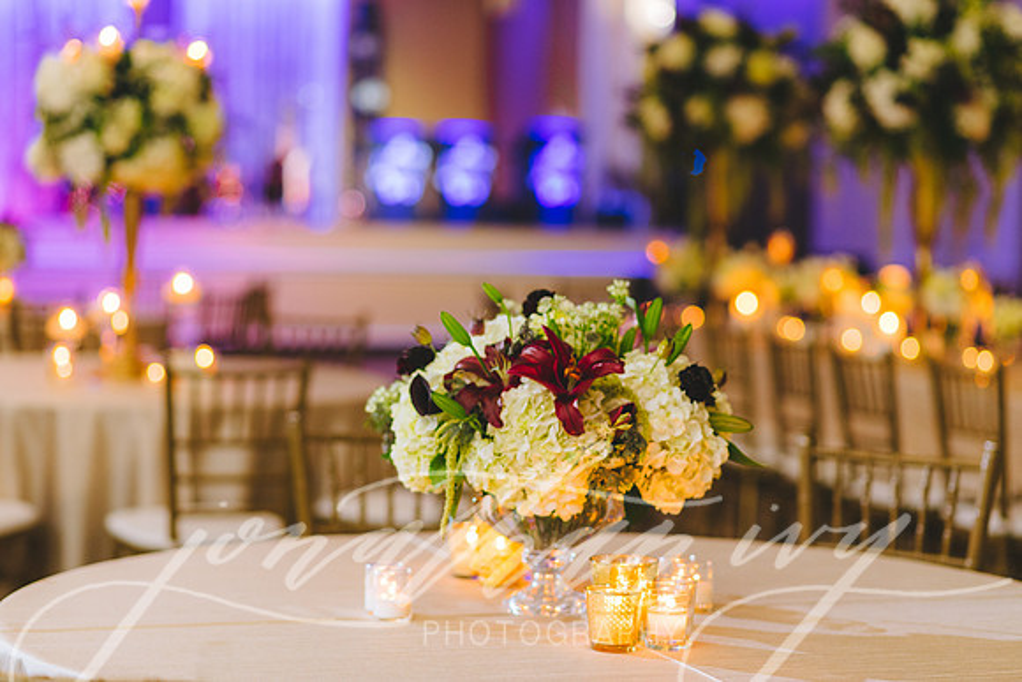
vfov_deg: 16.1
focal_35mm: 85
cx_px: 511
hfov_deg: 23.9
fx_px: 2414
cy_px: 341
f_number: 2.2
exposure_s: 1/160
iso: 1250
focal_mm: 85
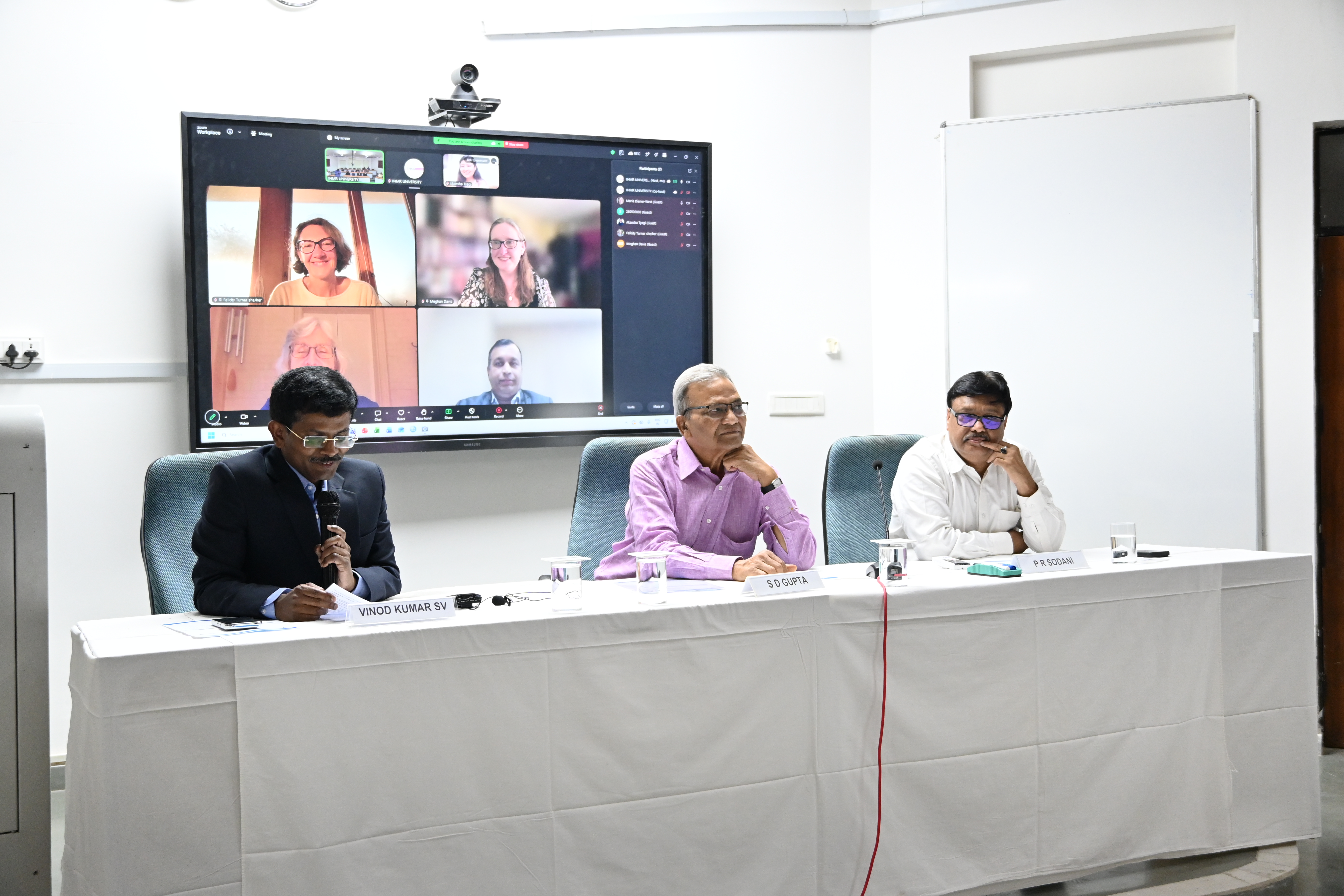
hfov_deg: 50.4
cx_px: 672
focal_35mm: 38
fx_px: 1428
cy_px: 448
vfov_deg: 34.8
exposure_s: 1/125
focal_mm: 25.5
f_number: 3.8
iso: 1400
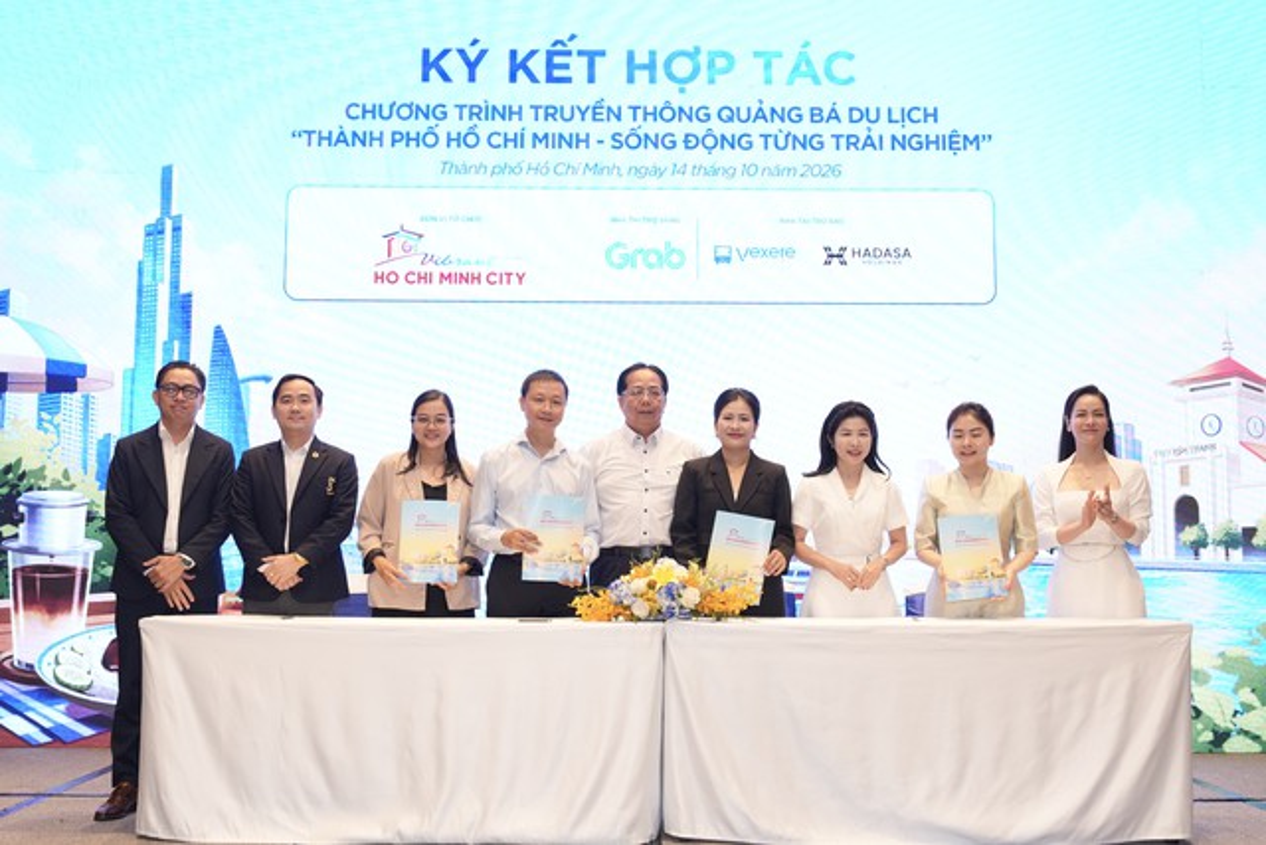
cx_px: 633
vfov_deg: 38.9
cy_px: 422
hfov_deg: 55.8
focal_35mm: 34
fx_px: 1196
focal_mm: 34
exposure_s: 1/100
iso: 500
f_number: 2.8
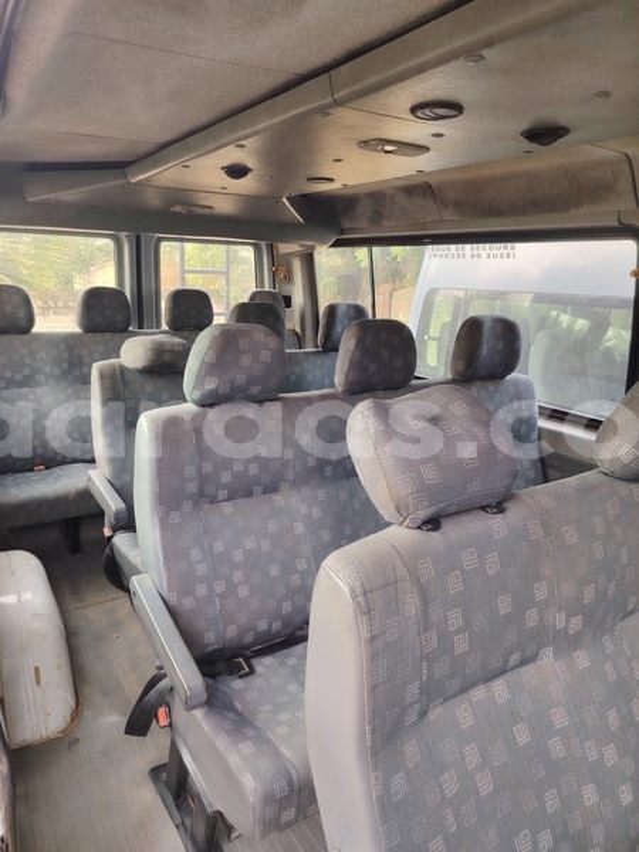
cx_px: 320
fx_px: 591
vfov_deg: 71.6
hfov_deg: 56.8
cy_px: 426
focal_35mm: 24
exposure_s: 1/33.3
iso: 197
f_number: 1.75
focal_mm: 5.25
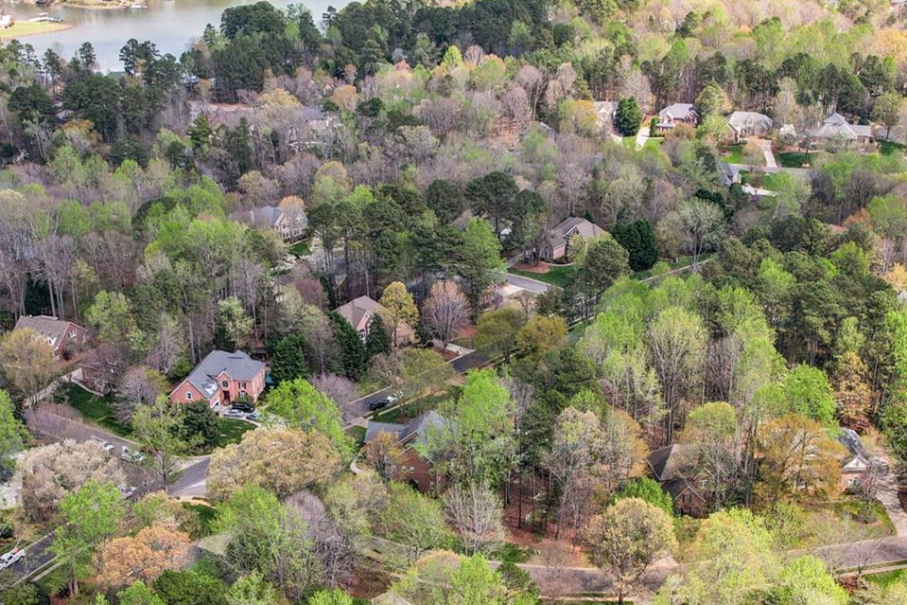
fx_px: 1184
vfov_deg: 28.6
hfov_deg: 41.9
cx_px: 470
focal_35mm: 47
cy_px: 356
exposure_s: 1/80
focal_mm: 8.4
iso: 140
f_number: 2.8
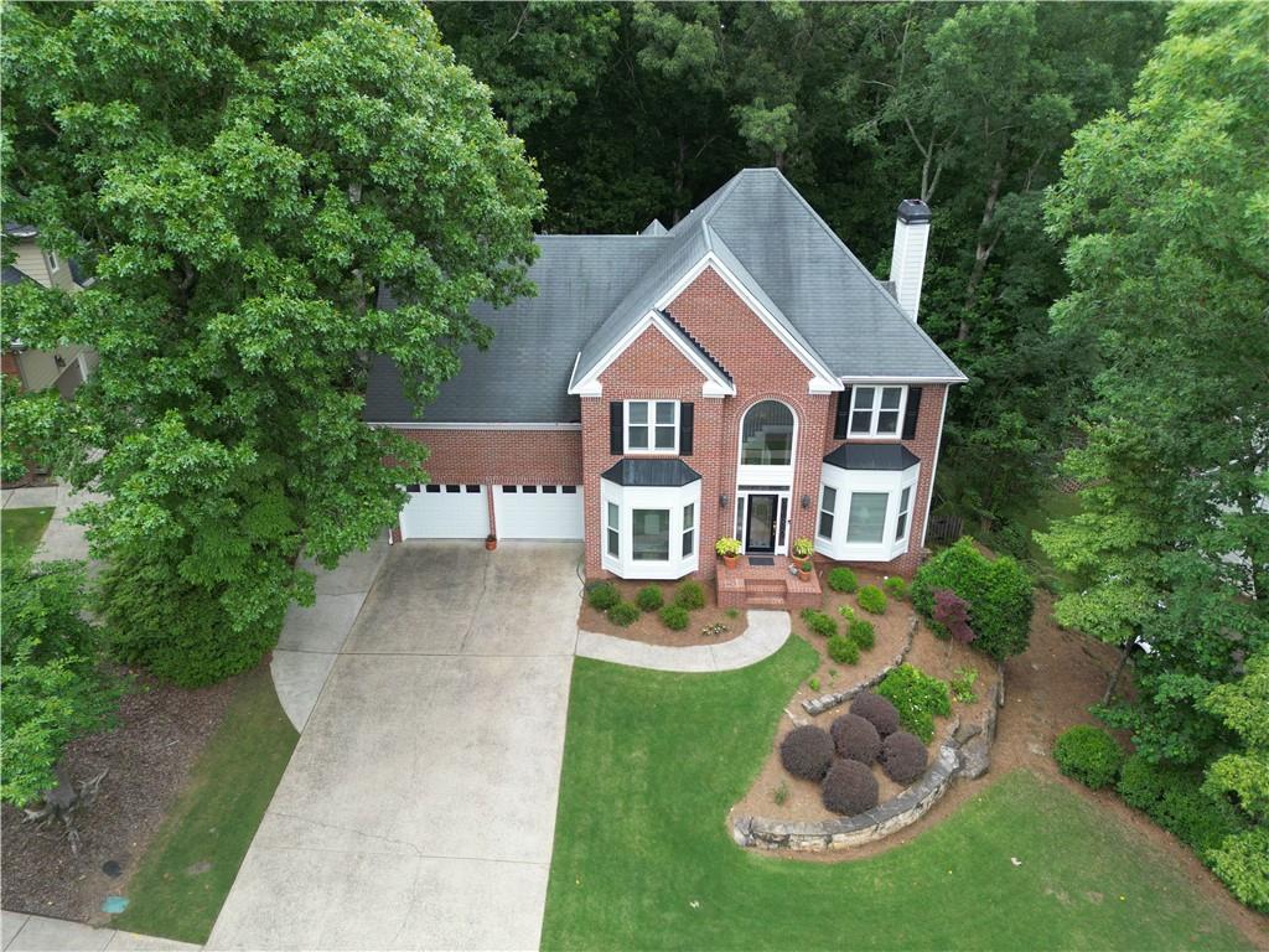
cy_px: 476
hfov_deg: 71.6
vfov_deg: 56.8
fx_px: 880
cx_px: 634
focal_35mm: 24
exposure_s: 1/180
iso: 130
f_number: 1.7
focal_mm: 6.72
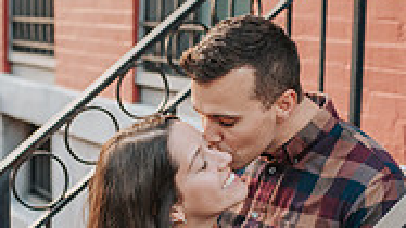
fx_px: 947
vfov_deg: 13.7
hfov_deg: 24.2
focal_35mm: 88
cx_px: 200
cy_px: 165
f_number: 2.8
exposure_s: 1/400
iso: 640
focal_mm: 35
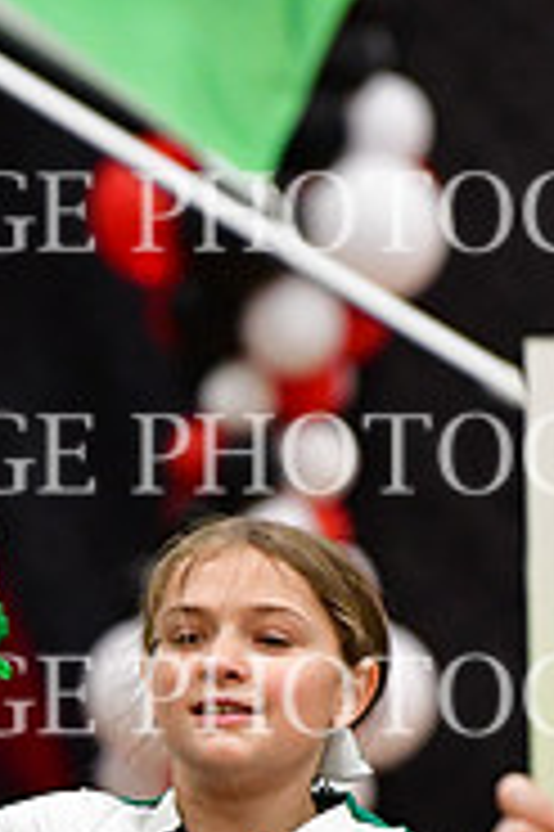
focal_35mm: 941
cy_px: 1300
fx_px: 21760
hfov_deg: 1.5
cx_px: 101
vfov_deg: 2.2
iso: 4000
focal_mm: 200
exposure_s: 1/500
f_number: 3.5
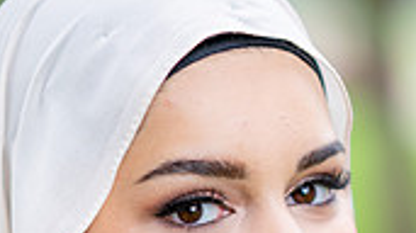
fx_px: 2580
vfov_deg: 5.1
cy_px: 386
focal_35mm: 234
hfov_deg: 9.2
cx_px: 148
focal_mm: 85
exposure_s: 1/640
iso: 100
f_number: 1.4
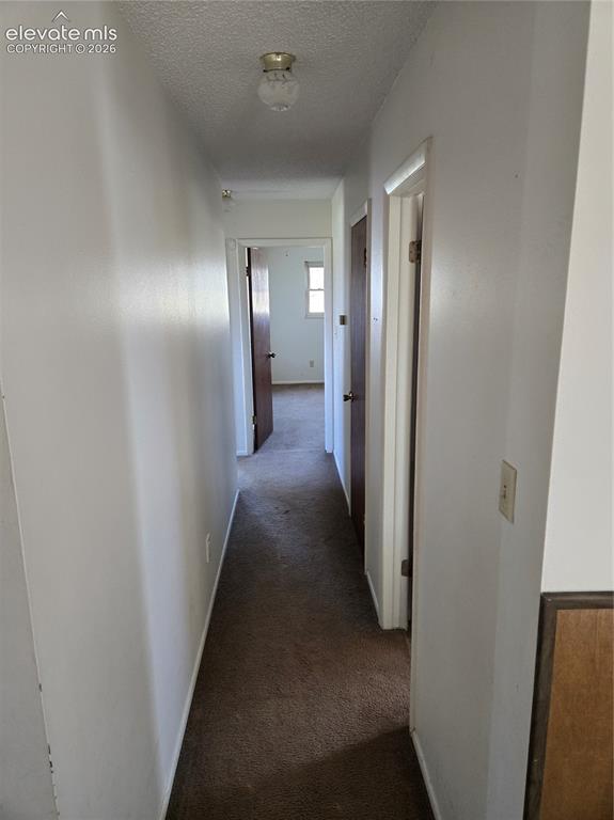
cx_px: 307
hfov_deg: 58.8
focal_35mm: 23
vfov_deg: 74.0
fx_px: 545
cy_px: 410
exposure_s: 1/120
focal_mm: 5.4
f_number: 1.8
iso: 400
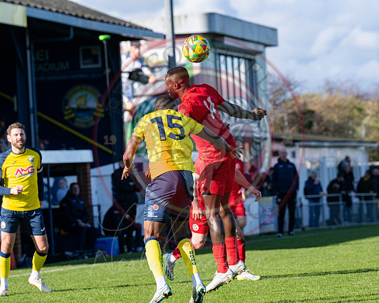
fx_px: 2653
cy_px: 152
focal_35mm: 237
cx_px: 190
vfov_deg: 6.5
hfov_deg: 8.2
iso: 400
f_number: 4
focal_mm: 140
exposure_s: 1/3200
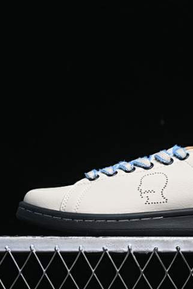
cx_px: 162
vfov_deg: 17.9
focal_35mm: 114
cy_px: 145
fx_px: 917
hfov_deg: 12.0
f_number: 6.3
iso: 160
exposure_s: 1/60
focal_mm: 50
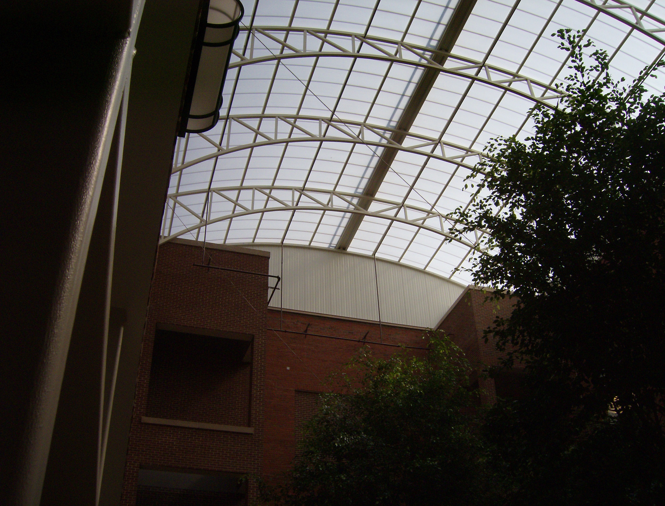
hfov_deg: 51.1
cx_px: 332
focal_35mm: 36
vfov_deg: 40.0
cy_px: 253
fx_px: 695
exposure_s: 1/714
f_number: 4.7
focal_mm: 6
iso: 100
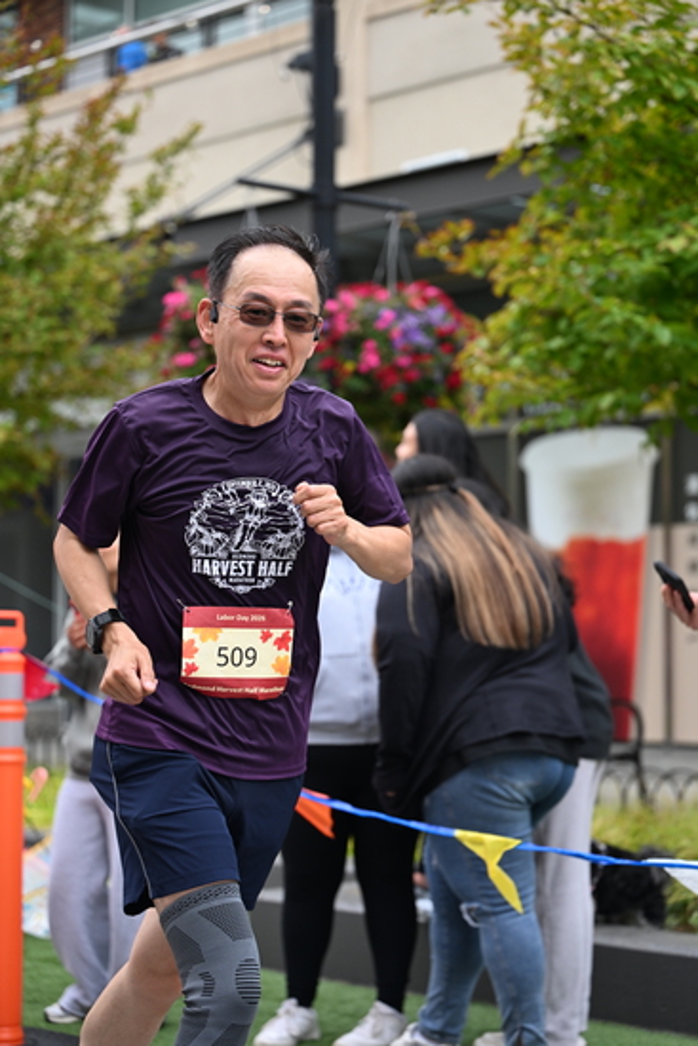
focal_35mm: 73
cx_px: 349
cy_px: 523
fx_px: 2122
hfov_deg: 18.7
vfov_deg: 27.7
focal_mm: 73
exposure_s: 1/2000
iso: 800
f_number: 2.8
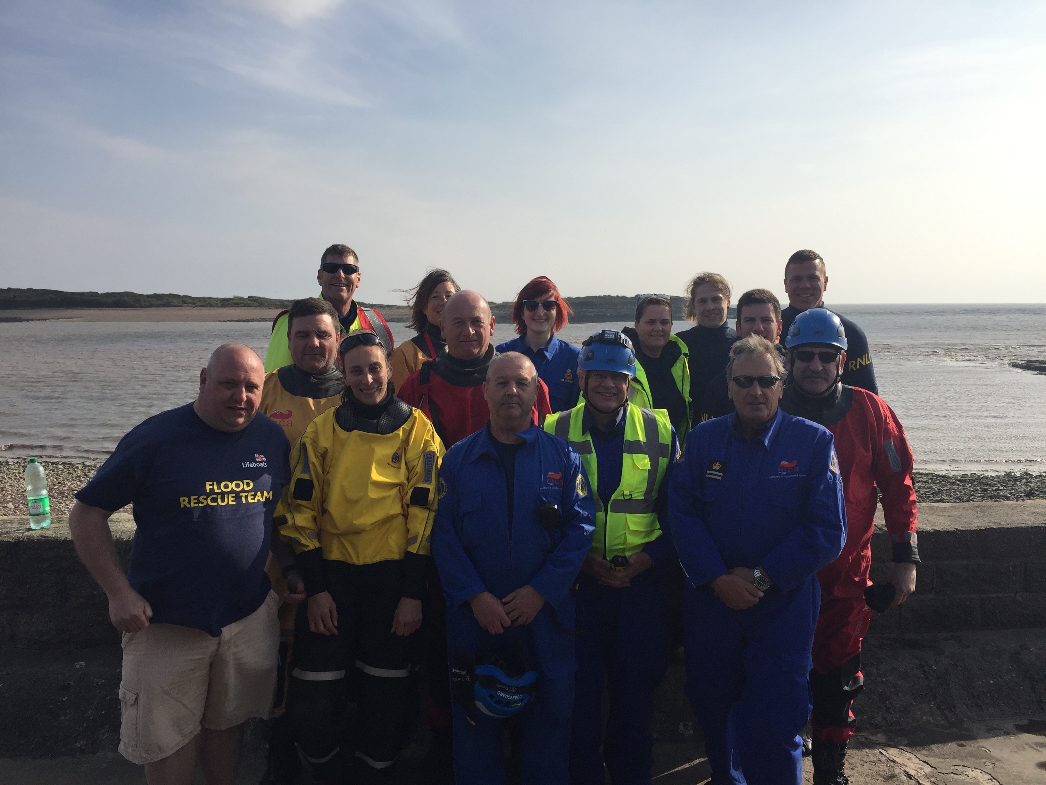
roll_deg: +0.0
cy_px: 392
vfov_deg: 48.2
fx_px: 876
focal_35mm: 29
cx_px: 523
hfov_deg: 61.7
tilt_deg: -5.6
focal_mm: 4.15
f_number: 2.2
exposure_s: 1/3049
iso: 32
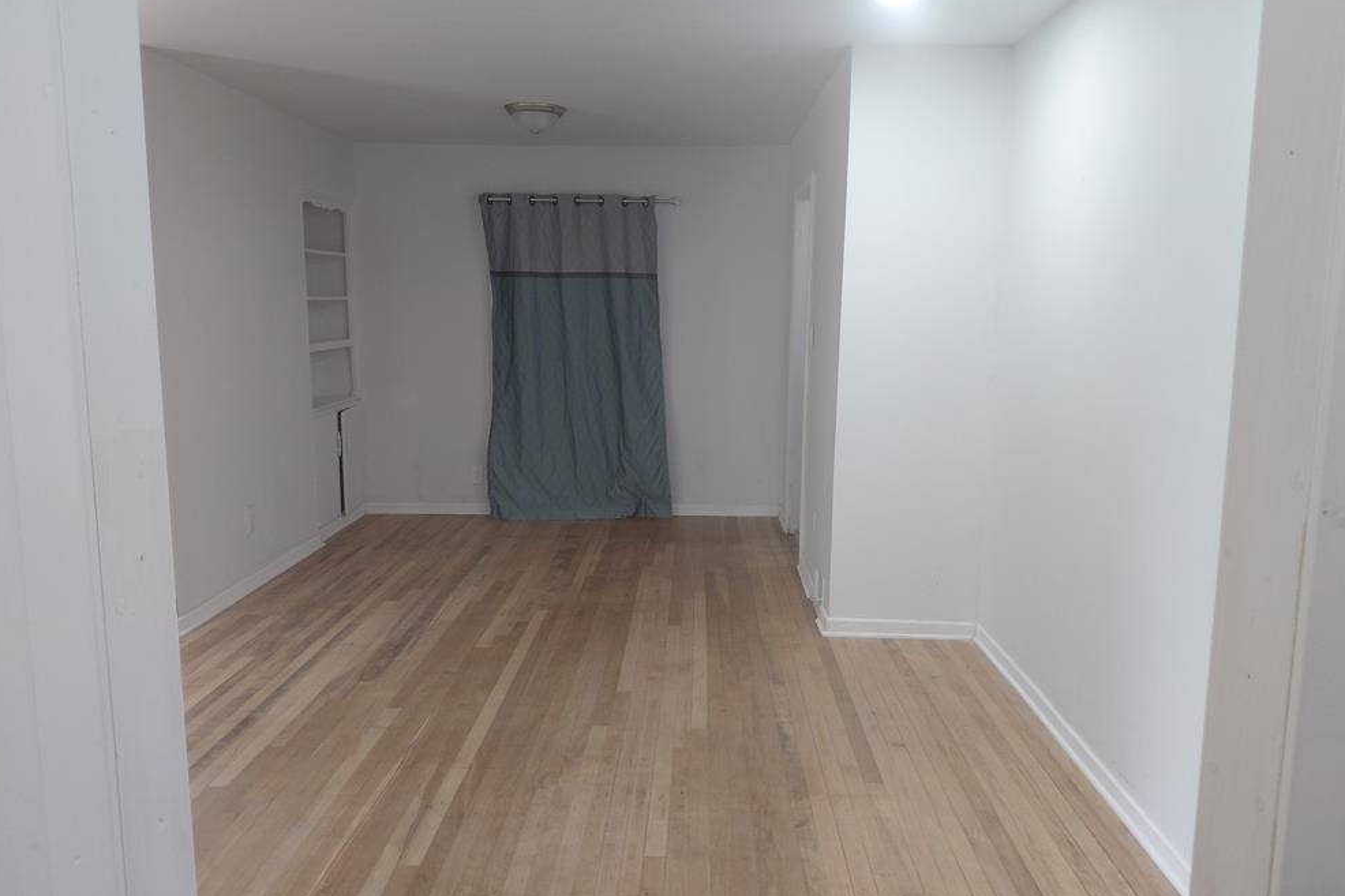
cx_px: 681
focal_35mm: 27
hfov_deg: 67.4
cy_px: 465
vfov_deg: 47.9
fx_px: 1009
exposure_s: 1/60
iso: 160
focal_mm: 4.69
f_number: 1.8
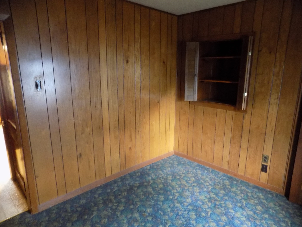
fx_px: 201
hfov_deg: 73.9
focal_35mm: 23
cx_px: 151
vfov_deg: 58.9
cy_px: 114
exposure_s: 1/1.6
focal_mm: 4
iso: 400
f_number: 3.1
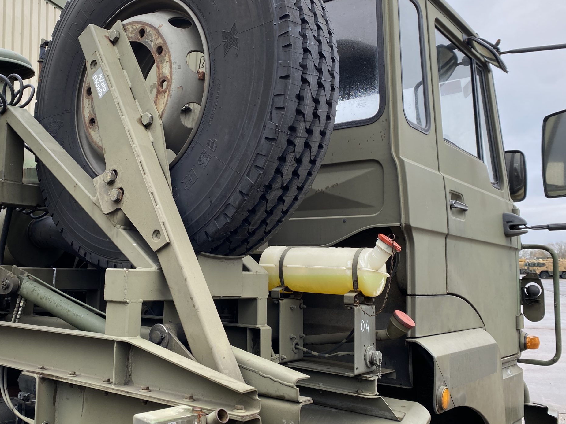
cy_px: 207
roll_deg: +0.3
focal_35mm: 36
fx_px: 589
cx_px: 214
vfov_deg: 39.7
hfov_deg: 50.9
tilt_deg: +6.5
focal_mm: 4.25
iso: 40
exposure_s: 1/121
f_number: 1.8
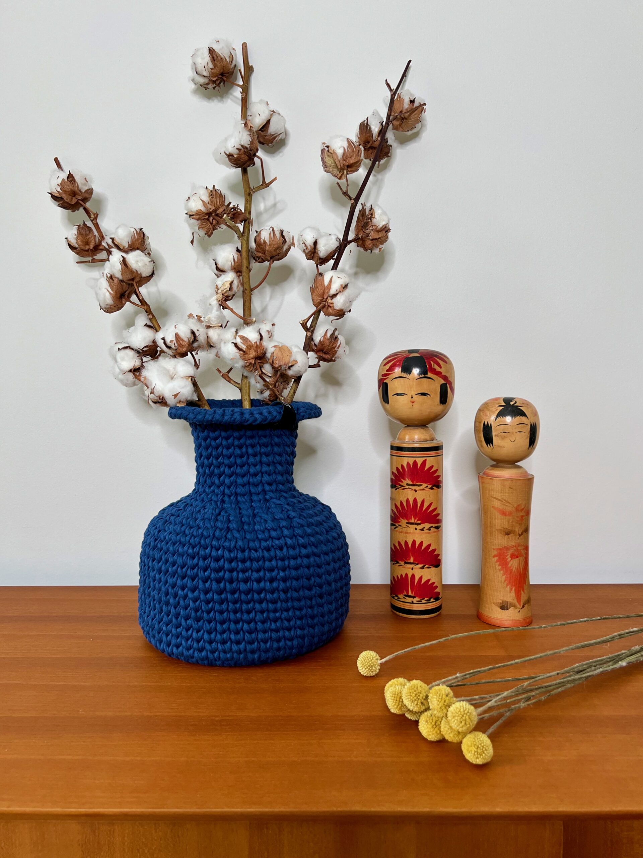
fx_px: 644
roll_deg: +1.0
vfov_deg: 67.3
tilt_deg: -4.0
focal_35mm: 26
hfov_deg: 53.1
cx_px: 322
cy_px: 429
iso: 80
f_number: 1.5
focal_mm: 5.7
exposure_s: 1/121
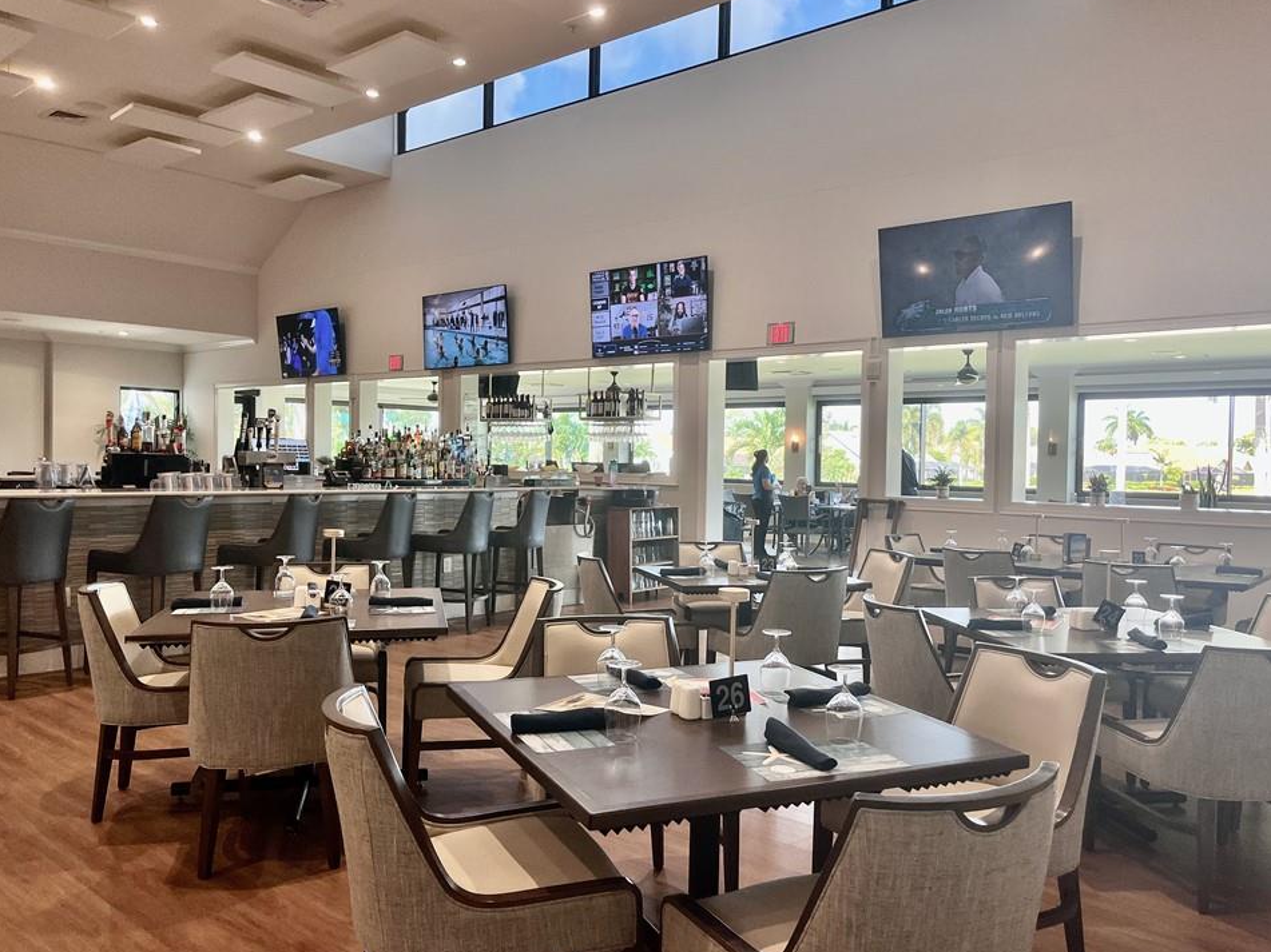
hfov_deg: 63.4
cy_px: 470
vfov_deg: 49.7
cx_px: 658
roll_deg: -0.6
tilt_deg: -2.7
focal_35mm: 28
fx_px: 1028
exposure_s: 1/120
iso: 80
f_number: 1.6
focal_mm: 5.1
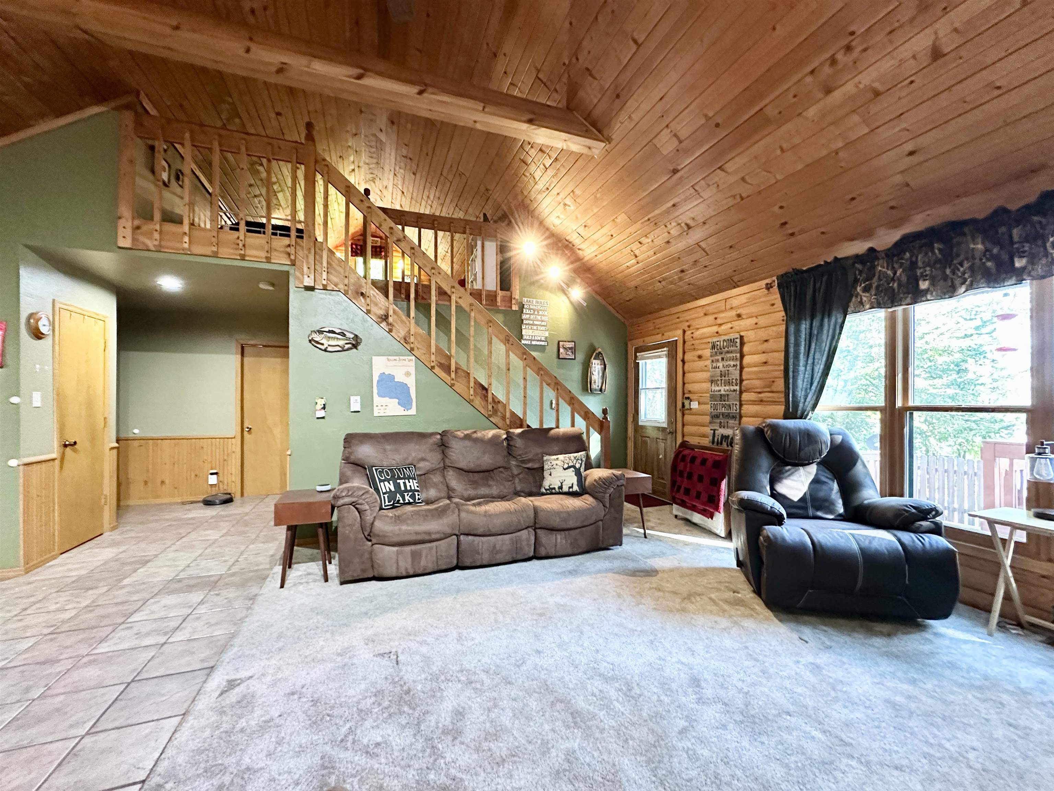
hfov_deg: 102.1
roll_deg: -0.1
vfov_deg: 85.7
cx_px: 527
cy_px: 396
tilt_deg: +0.6
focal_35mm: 14
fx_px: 426
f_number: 2.2
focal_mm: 2.22
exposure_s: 1/60
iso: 1000
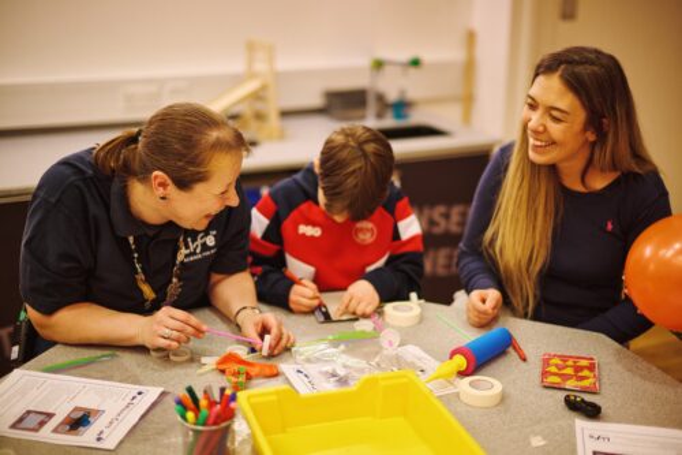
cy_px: 228
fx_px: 947
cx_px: 341
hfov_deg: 39.6
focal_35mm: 50
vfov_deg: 27.0
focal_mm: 50
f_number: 1.8
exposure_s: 1/500
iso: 1000
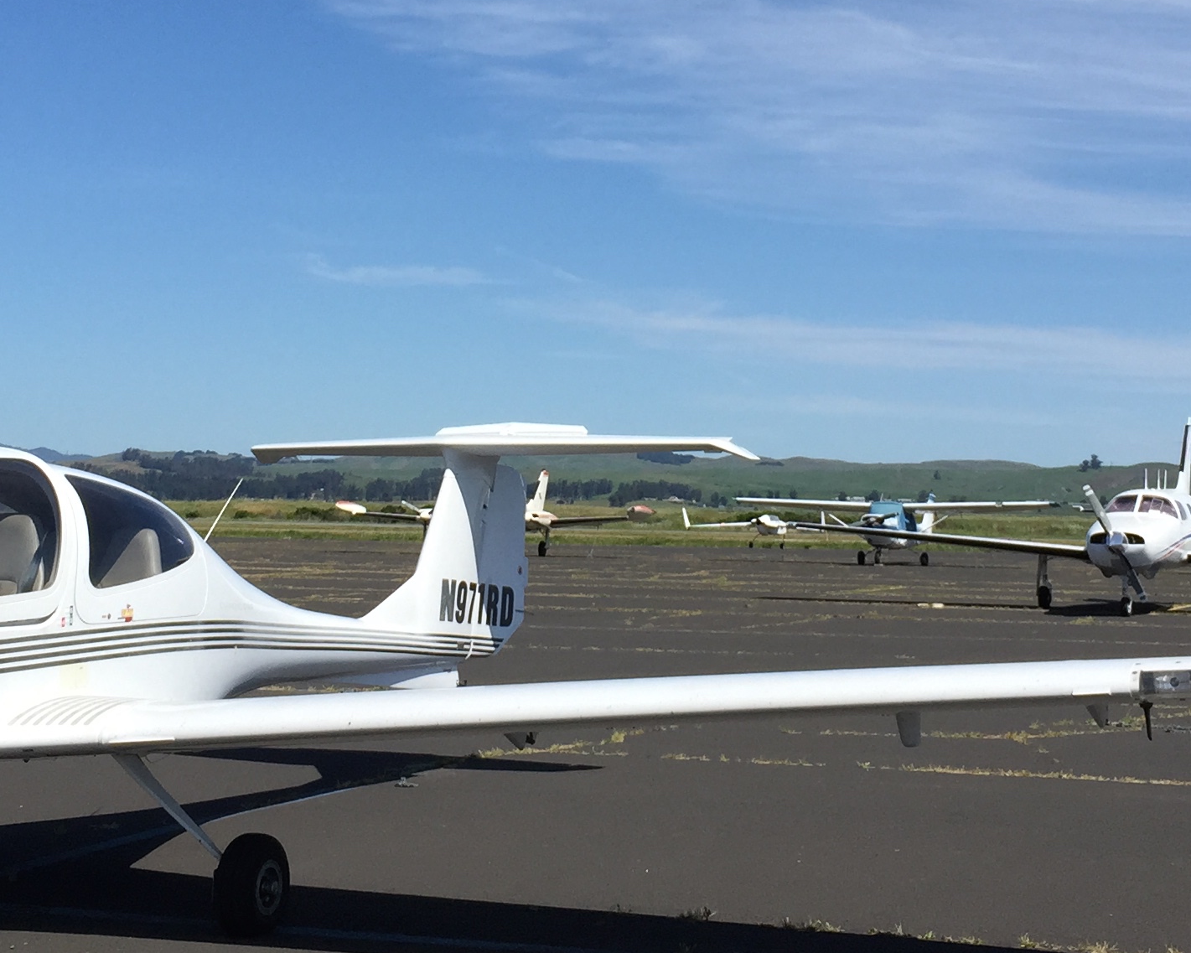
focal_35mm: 65
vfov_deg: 23.1
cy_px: 162
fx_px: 2291
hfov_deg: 29.1
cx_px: 563
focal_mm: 4.15
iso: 32
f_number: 2.2
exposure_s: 1/2639
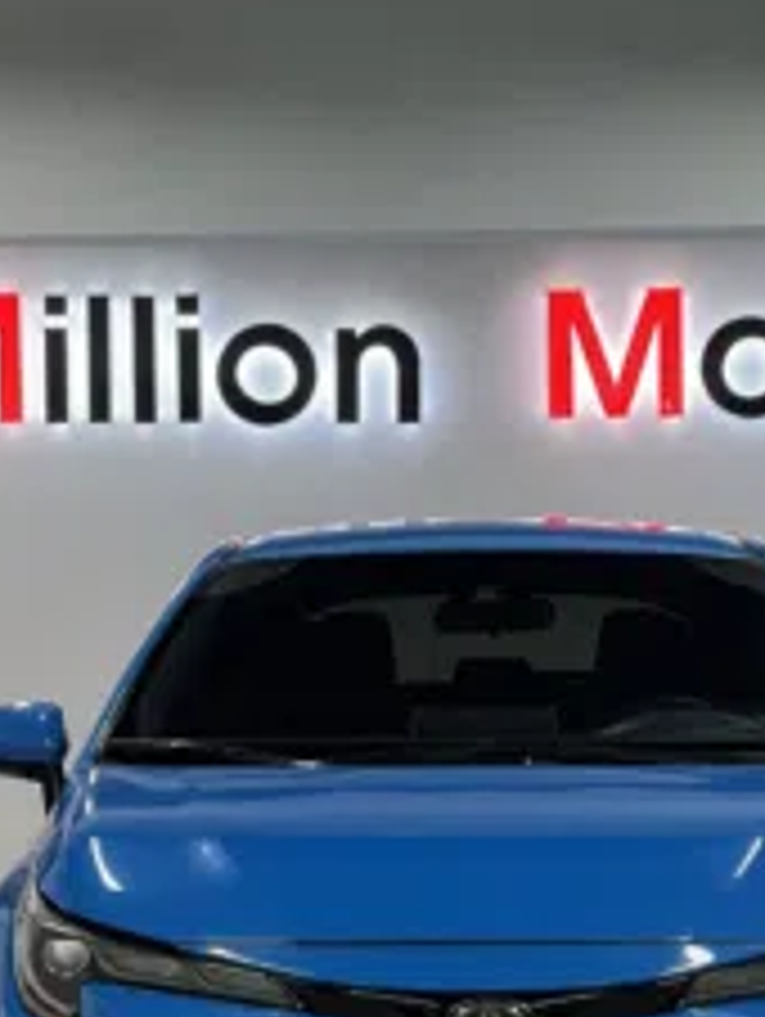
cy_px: 873
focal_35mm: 136
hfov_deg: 10.9
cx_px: 486
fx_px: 4000
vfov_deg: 14.4
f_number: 2.8
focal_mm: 9
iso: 400
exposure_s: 1/60
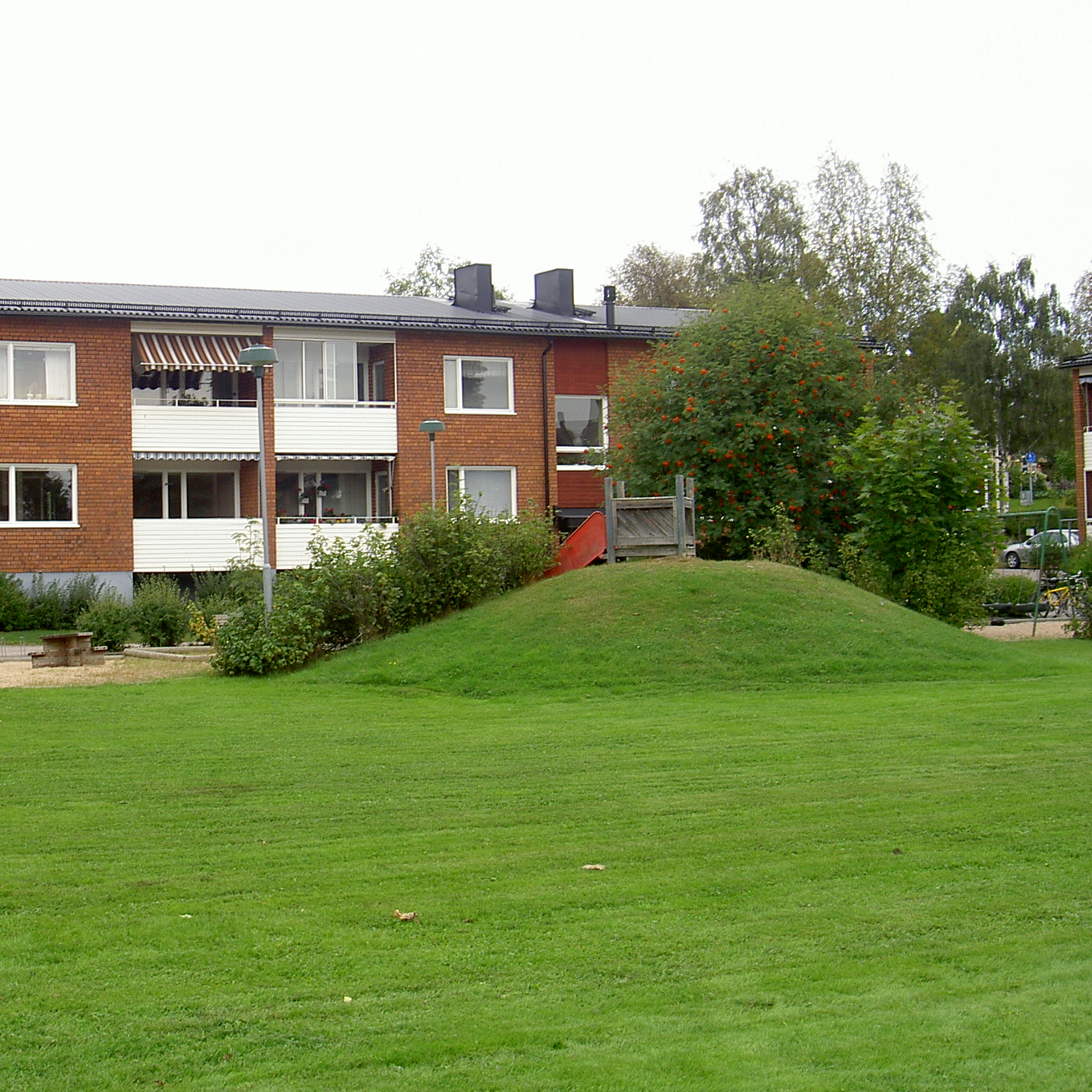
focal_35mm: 54
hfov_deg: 30.9
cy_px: 494
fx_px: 1927
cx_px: 239
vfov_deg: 31.6
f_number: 4.7
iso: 100
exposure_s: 1/100
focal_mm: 8
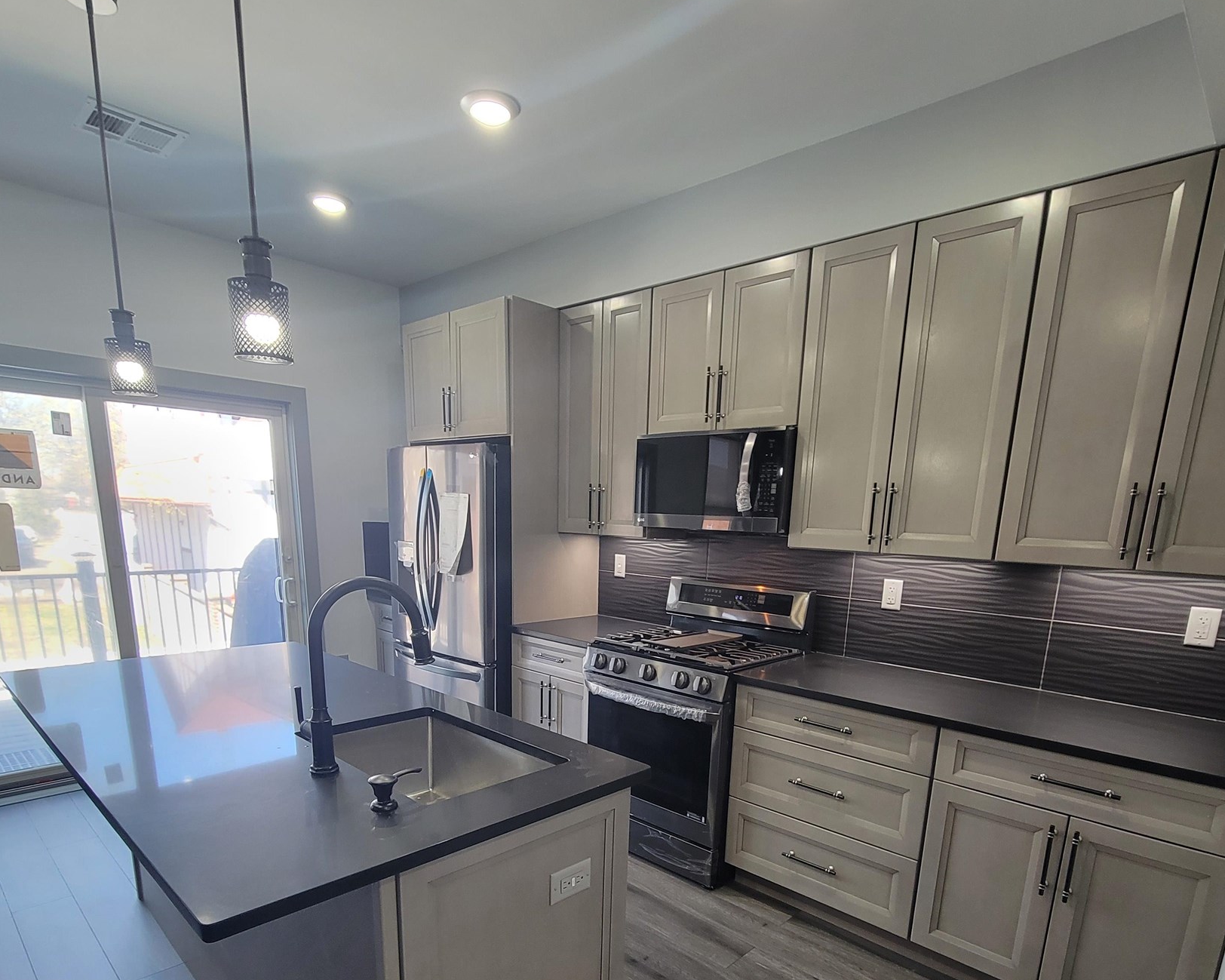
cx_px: 626
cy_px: 690
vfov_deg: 70.6
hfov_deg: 86.4
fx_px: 653
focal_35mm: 18
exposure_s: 1/60
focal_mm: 2.2
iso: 160
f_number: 2.2
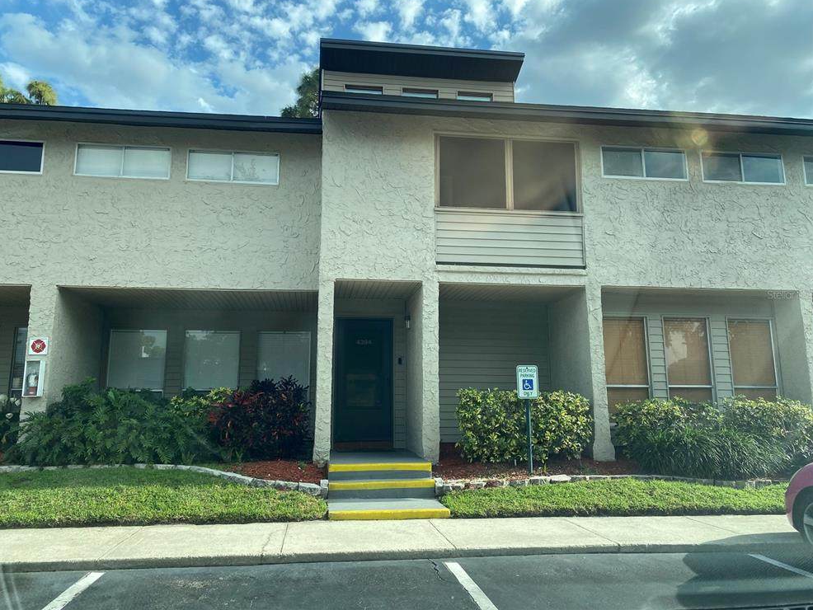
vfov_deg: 51.4
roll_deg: -0.8
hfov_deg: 65.3
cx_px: 395
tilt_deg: +12.0
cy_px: 294
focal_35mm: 27
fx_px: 634
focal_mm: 4.25
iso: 32
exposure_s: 1/1034
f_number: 1.8
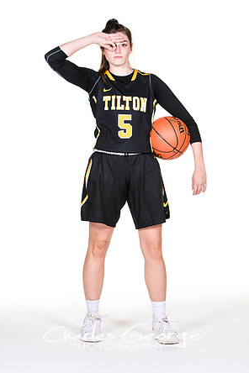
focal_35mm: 152
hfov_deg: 9.0
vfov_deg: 13.5
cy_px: 185
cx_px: 124
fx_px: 1577
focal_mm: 100
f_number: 6.3
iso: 200
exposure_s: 1/160
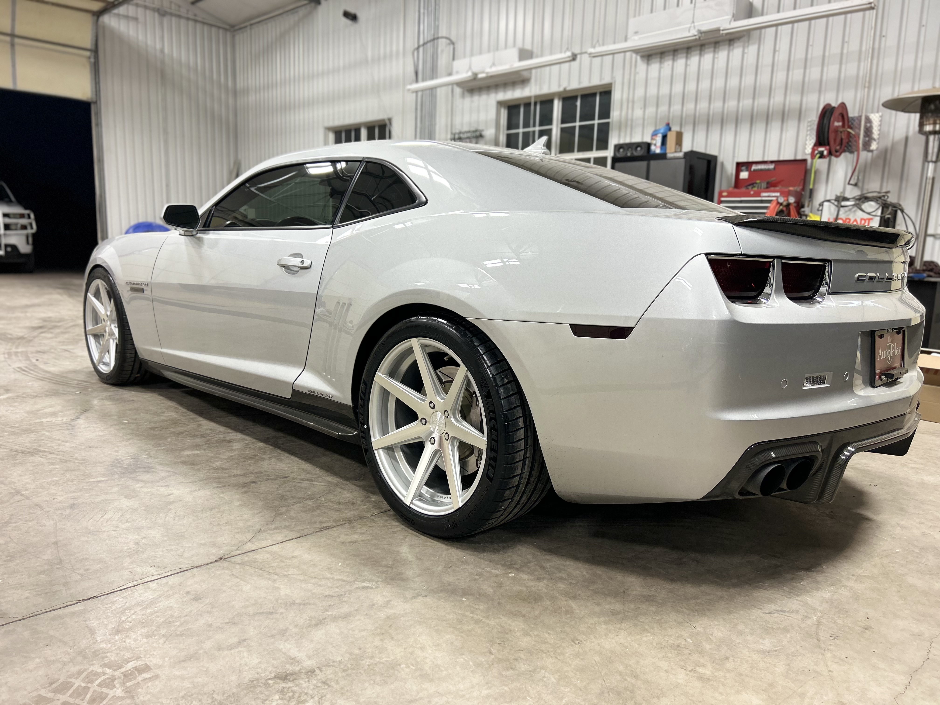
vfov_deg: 53.1
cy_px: 352
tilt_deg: -8.2
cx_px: 470
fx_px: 706
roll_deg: -1.9
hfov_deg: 67.3
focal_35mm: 26
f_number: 1.5
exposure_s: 1/60
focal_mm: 5.7
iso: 100
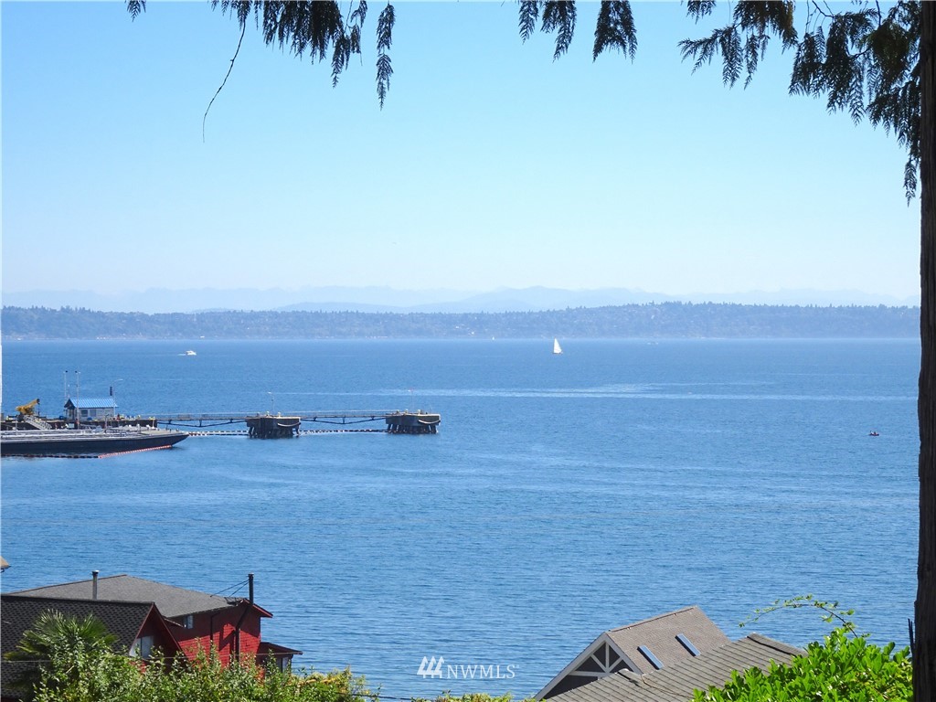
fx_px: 2515
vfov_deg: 15.9
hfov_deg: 21.1
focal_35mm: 93
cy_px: 351
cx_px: 468
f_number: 5
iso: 80
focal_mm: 15.92
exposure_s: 1/500
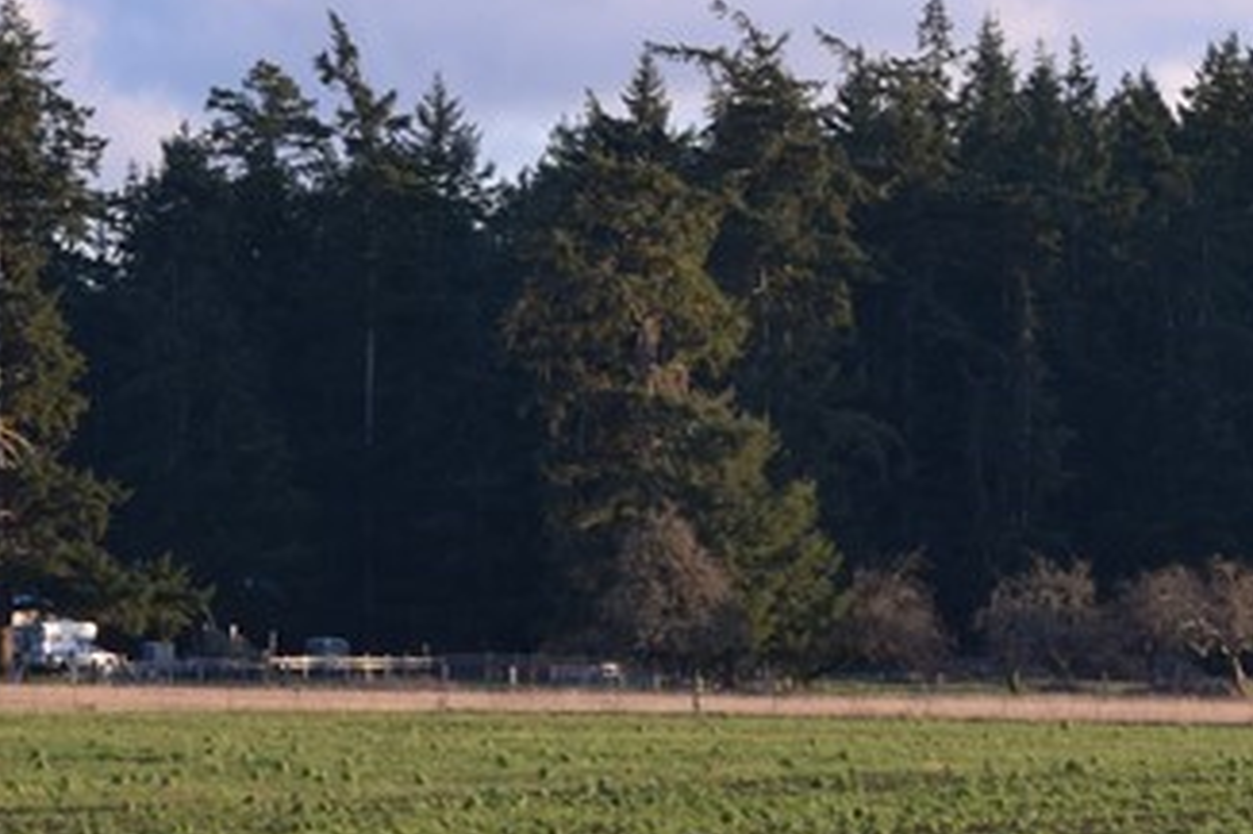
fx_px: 9555
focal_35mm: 275
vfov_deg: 5.0
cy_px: 734
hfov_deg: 7.5
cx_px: 842
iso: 400
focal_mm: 55
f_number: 7.1
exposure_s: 1/200
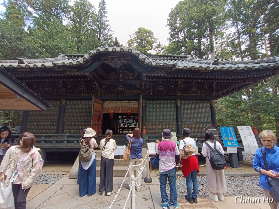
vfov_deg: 78.1
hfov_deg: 94.5
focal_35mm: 16
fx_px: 129
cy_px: 104
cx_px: 140
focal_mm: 1.66
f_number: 2.2
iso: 50
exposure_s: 1/126
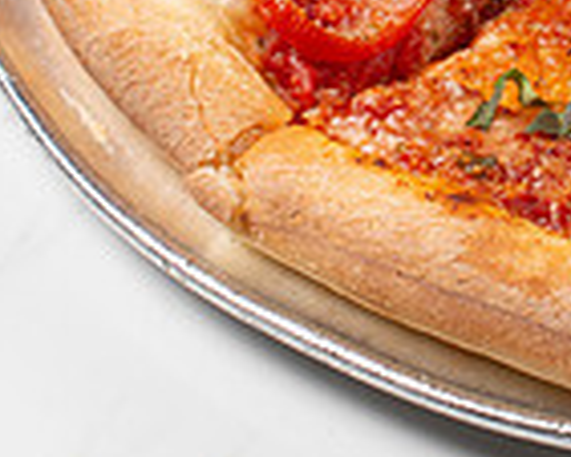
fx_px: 4549
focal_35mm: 269
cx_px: 872
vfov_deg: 5.7
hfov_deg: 7.1
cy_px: -152
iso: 200
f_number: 6.3
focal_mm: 50
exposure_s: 1/125
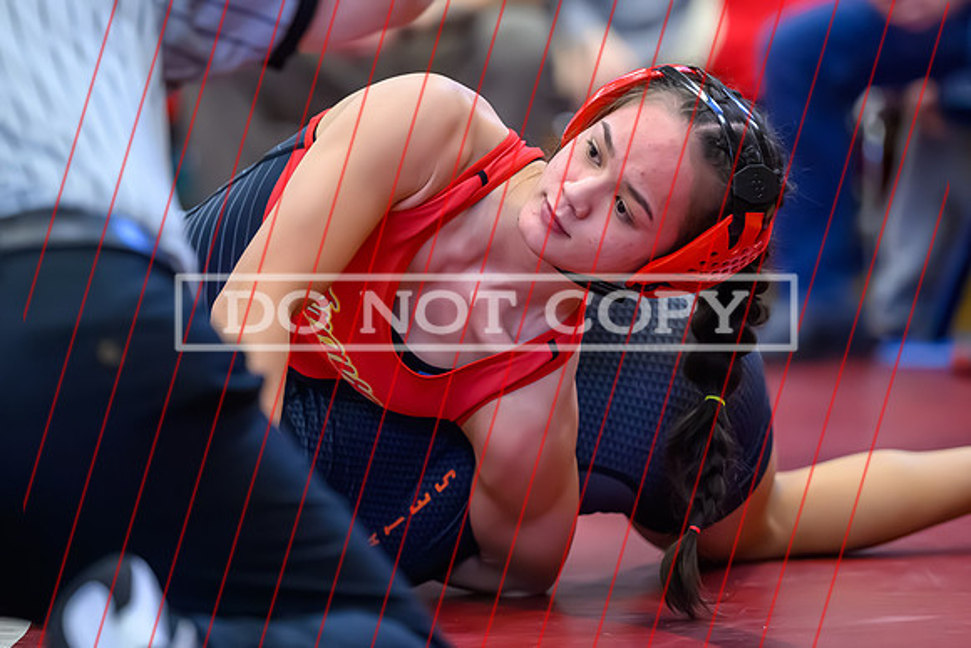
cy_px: 270
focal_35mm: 234
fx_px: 6317
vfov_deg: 5.9
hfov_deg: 8.8
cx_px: 470
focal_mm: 170
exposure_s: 1/500
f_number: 2.8
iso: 8000
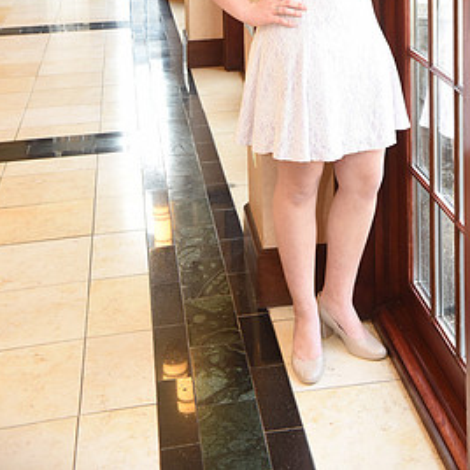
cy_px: -37
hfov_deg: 24.5
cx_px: 318
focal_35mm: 70
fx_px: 1075
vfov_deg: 23.3
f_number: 7.1
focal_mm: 38
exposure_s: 1/125
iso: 2000
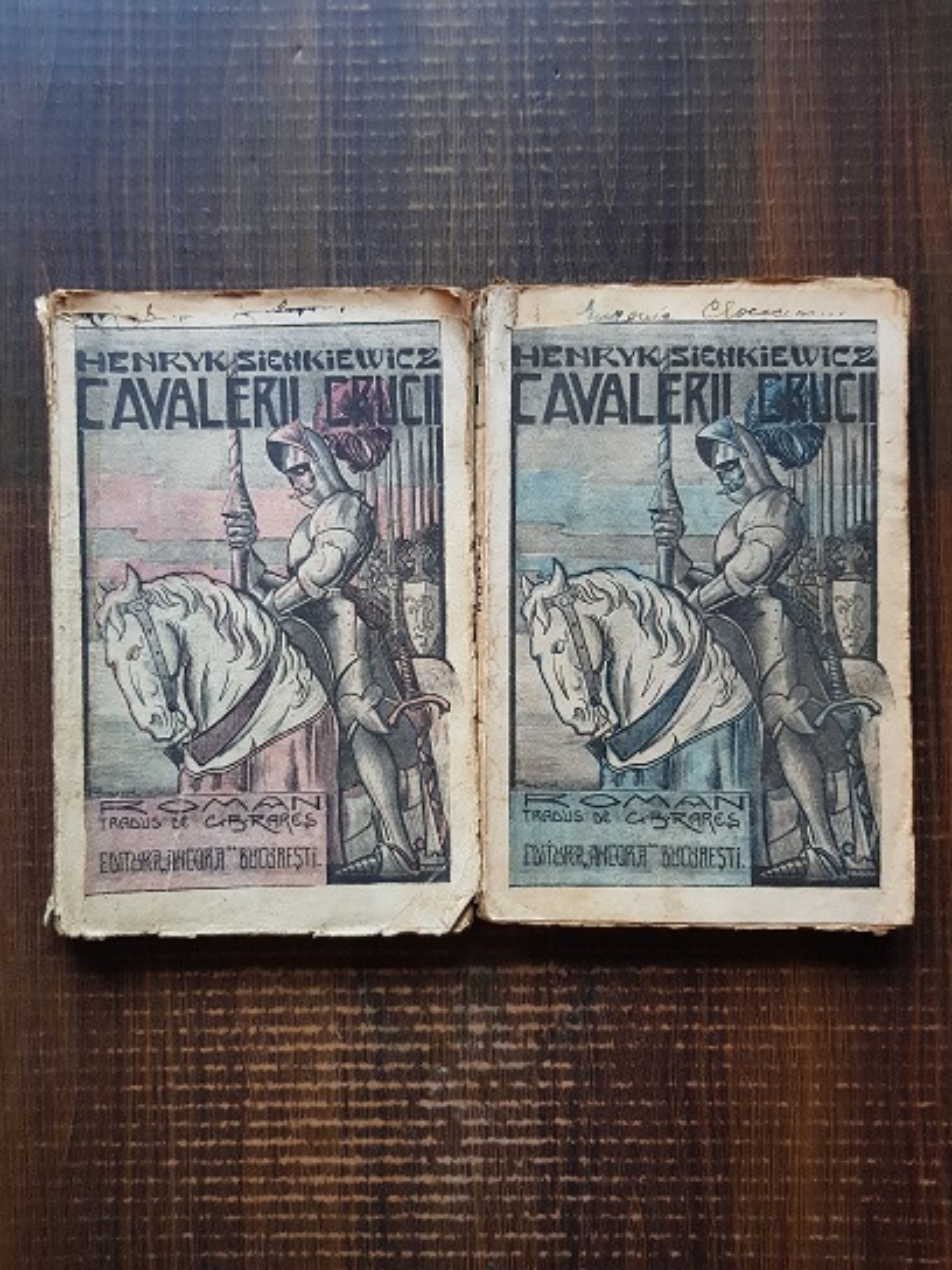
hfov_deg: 53.1
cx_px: 476
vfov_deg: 67.3
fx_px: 953
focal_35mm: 26
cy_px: 635
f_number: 1.7
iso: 200
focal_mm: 4.3
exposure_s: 1/23
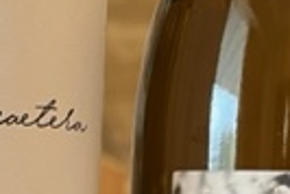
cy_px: 248
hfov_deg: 15.3
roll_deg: -3.2
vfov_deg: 10.4
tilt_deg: -2.4
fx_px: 1048
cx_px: -41
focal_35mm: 130
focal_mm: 5.1
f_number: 1.6
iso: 160
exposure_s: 1/50
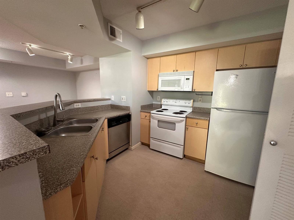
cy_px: 110
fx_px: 119
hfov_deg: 102.1
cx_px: 147
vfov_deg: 85.7
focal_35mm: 14
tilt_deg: -10.5
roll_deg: -0.5
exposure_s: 1/60
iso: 400
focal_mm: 2.22
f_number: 2.2
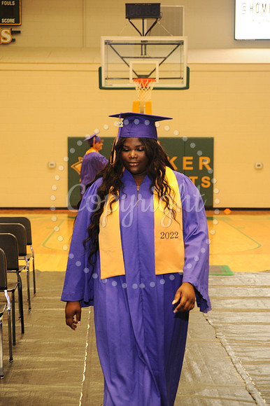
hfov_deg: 15.2
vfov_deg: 22.6
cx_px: 135
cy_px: 203
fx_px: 1014
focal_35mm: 90
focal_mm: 90
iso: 1250
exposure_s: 1/60
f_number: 5.6
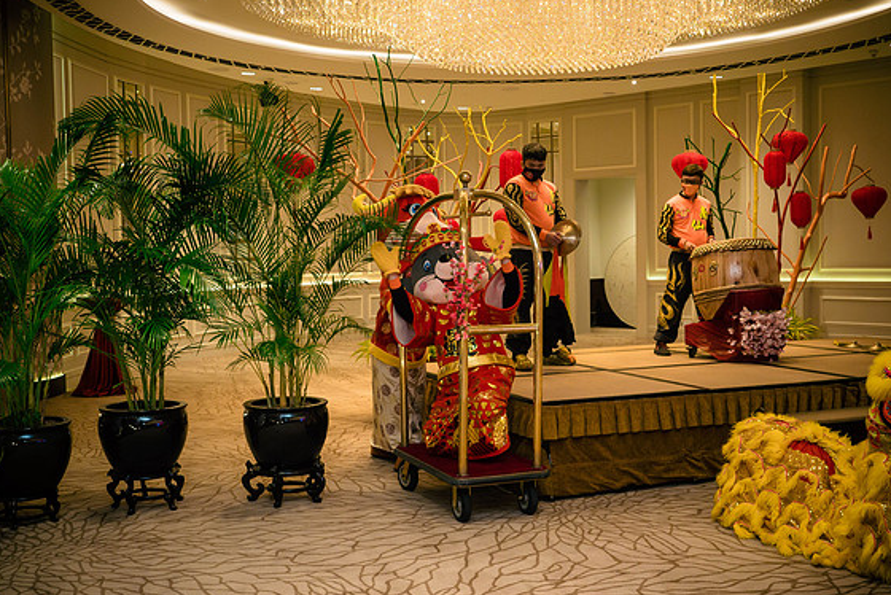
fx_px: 1040
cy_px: 297
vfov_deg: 31.9
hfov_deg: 46.4
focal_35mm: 42
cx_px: 453
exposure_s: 1/160
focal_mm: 19
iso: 1000
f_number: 2.8
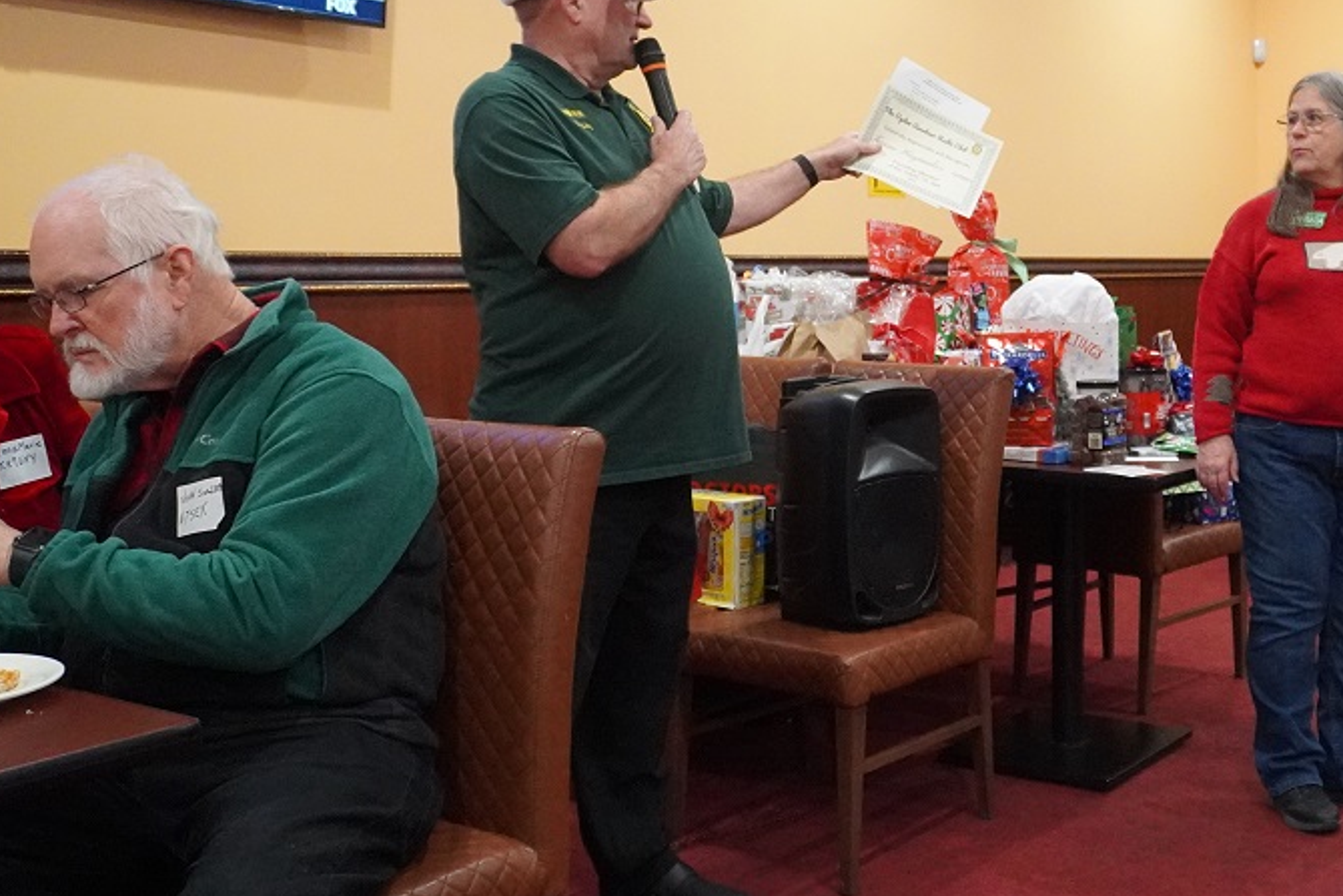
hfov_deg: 43.6
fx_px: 1604
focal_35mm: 43
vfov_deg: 31.1
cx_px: 1046
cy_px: 329
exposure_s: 1/160
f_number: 4
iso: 6400
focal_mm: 16
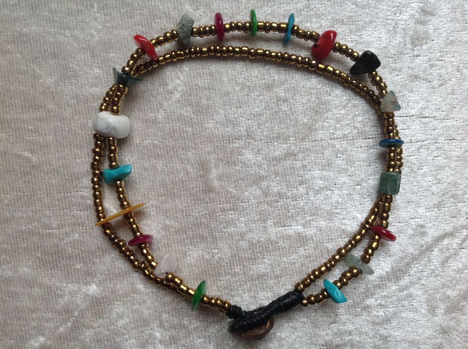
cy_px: 174
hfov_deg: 52.7
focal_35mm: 35
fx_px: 473
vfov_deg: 40.6
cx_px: 234
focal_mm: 4.28
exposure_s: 1/120
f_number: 2.4
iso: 80
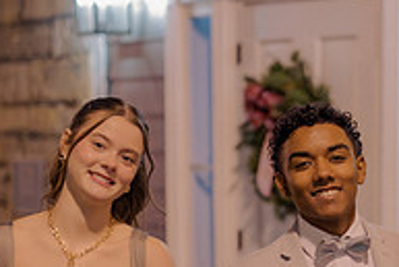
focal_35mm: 150
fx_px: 1664
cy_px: 328
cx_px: 356
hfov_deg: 13.6
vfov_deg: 9.0
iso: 2500
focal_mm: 50
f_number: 1.4
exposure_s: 1/200
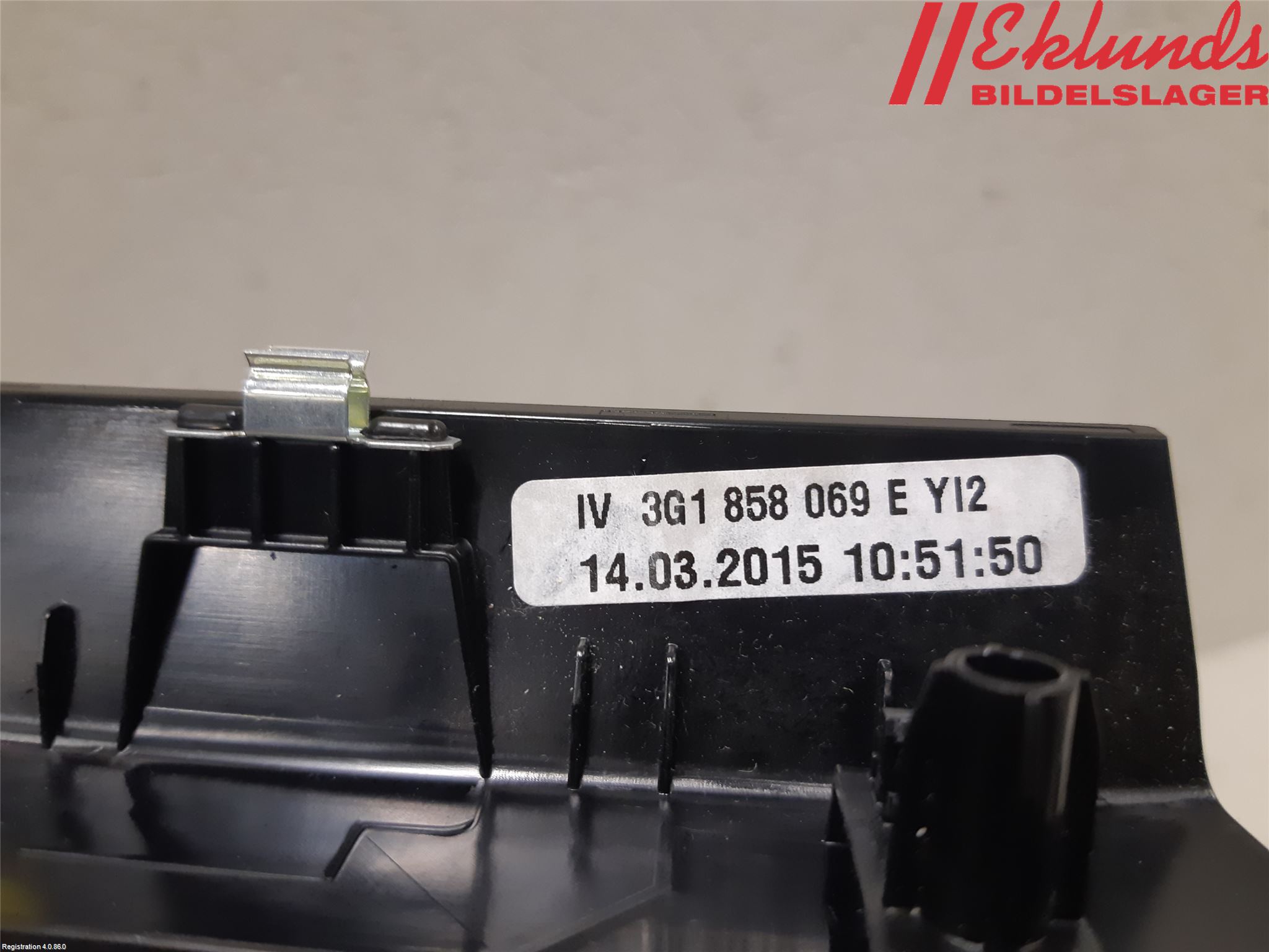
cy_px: 476
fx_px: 953
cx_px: 634
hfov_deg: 67.3
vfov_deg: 53.1
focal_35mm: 26
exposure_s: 1/50
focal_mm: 3.93
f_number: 1.7
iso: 160
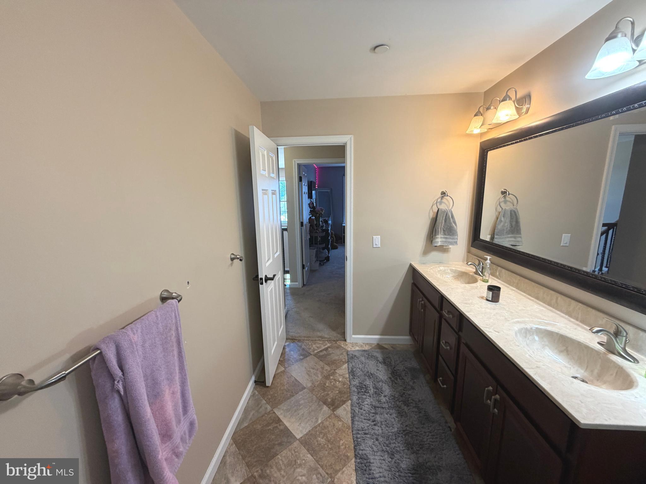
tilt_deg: -9.9
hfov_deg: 102.1
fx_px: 261
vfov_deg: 85.7
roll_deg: +2.1
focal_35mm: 14
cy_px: 242
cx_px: 323
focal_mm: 2.22
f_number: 2.2
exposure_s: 1/60
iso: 200
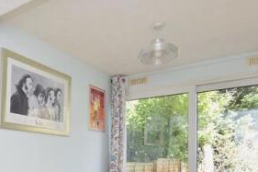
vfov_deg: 35.6
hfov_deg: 52.6
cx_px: 72
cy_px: 155
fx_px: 251
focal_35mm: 35
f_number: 9
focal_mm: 10
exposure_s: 1/40
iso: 400
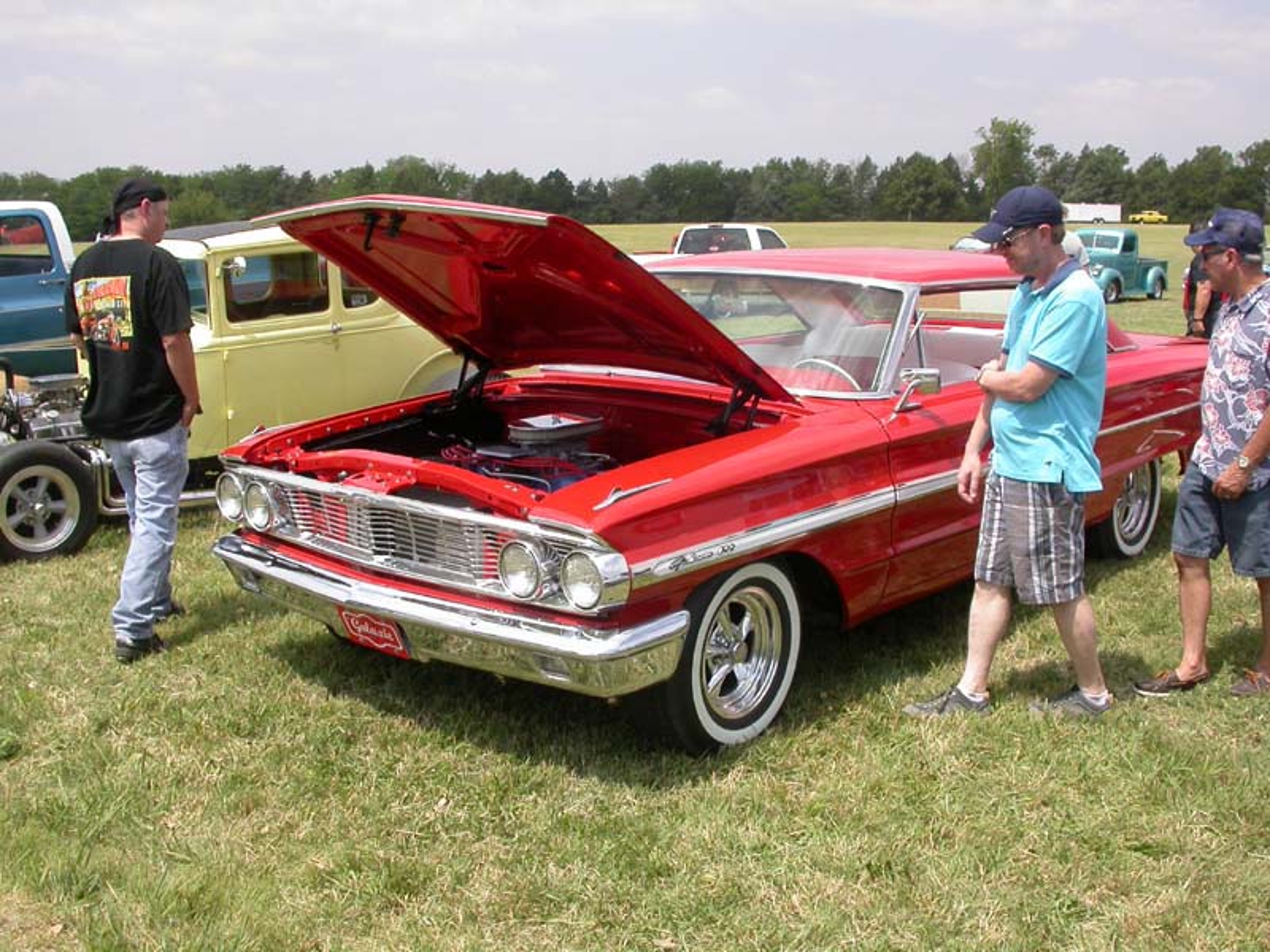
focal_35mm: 38
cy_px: 476
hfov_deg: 49.0
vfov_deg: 37.7
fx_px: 1394
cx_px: 635
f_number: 6.7
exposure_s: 1/346
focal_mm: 7.85
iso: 100
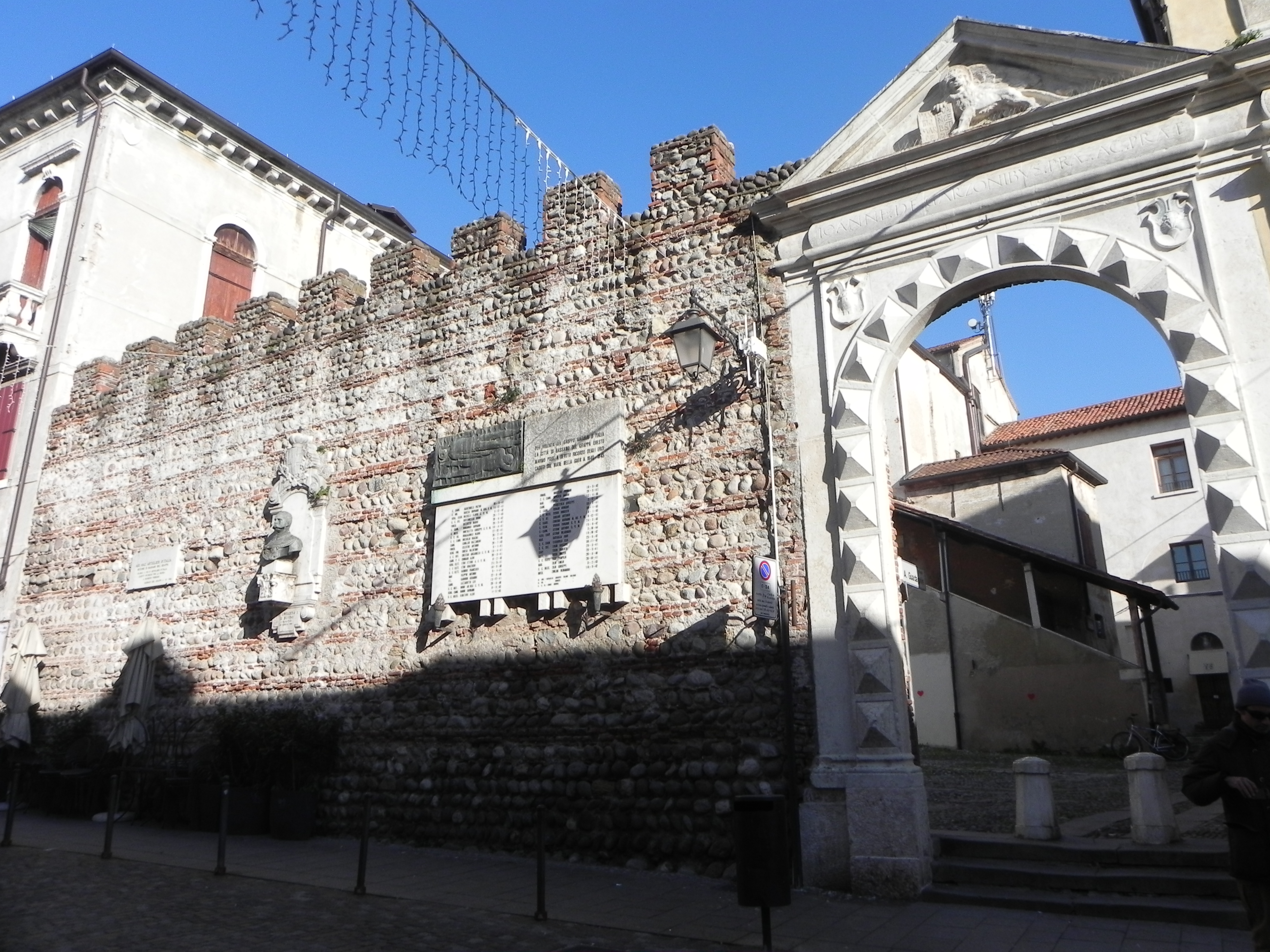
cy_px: 476
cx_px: 635
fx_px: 954
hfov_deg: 67.3
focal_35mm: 26
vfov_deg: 53.1
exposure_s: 1/327
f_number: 7.1
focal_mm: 4.6
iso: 160
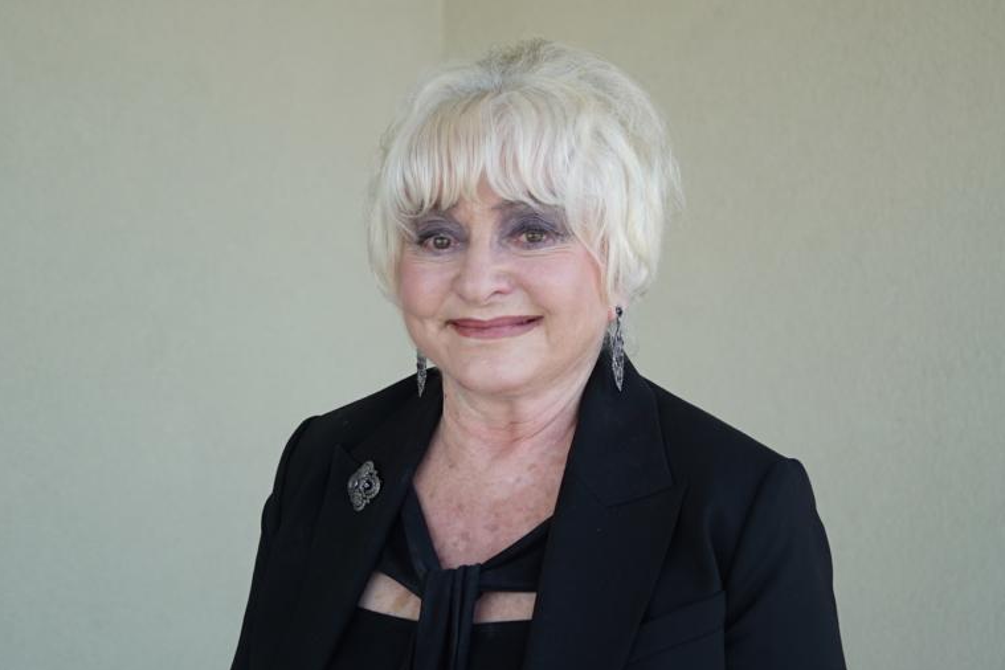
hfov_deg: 25.4
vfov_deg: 17.1
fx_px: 2233
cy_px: 337
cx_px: 502
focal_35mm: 80
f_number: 4.5
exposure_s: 1/160
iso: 125
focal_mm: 53
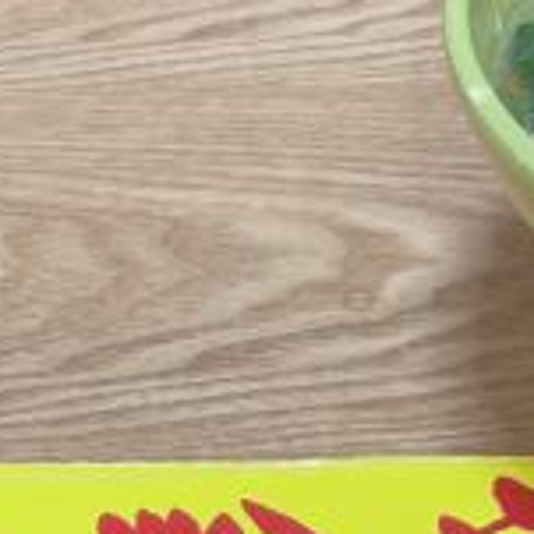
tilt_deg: -55.0
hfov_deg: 12.6
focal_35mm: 138
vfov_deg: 12.6
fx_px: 2409
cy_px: 481
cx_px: 223
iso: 32
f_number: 1.5
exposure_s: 1/56
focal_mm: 5.7
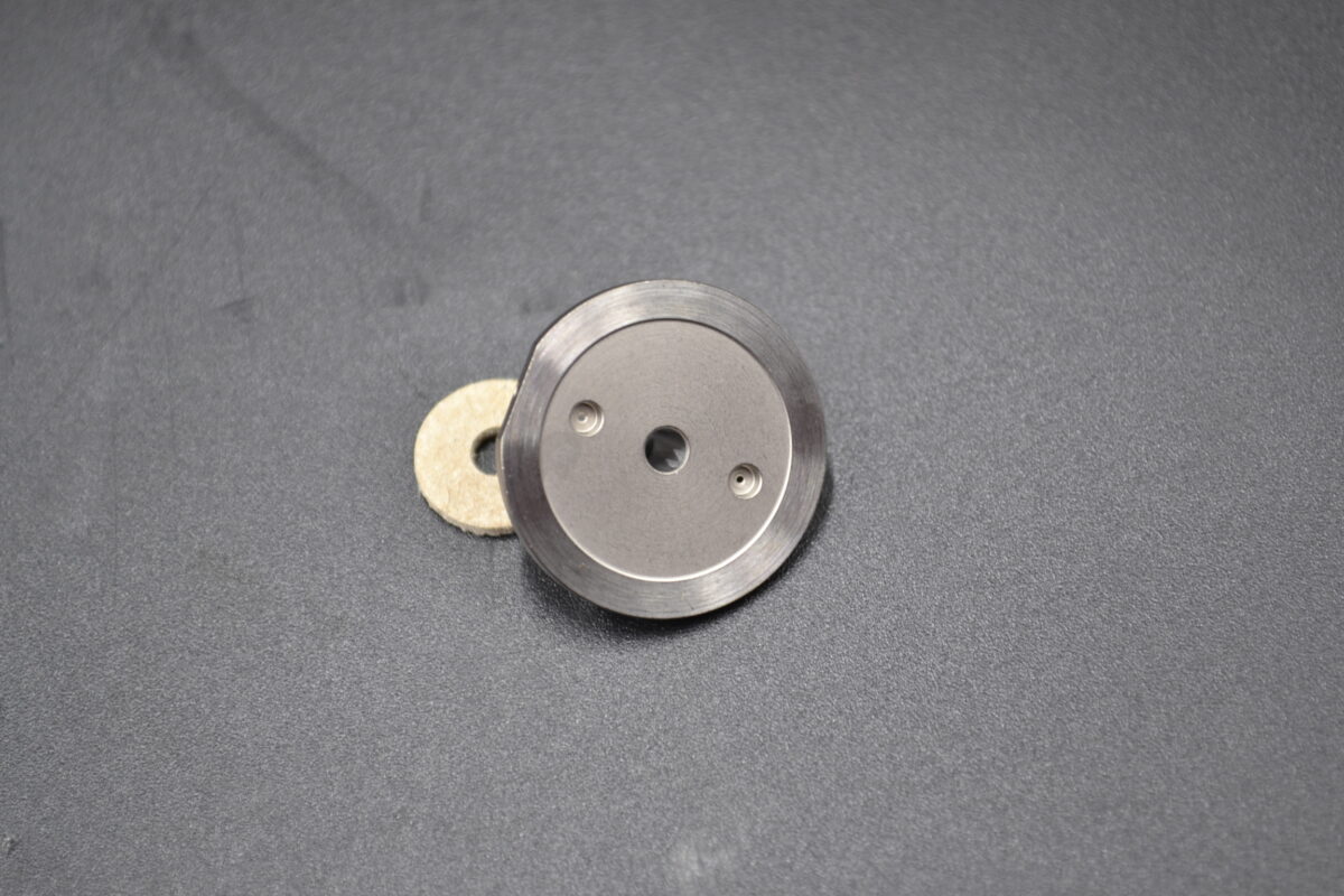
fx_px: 3080
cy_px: 448
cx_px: 672
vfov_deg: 16.6
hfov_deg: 24.6
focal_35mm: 82
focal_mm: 55
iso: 400
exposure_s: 1/30
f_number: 5.6
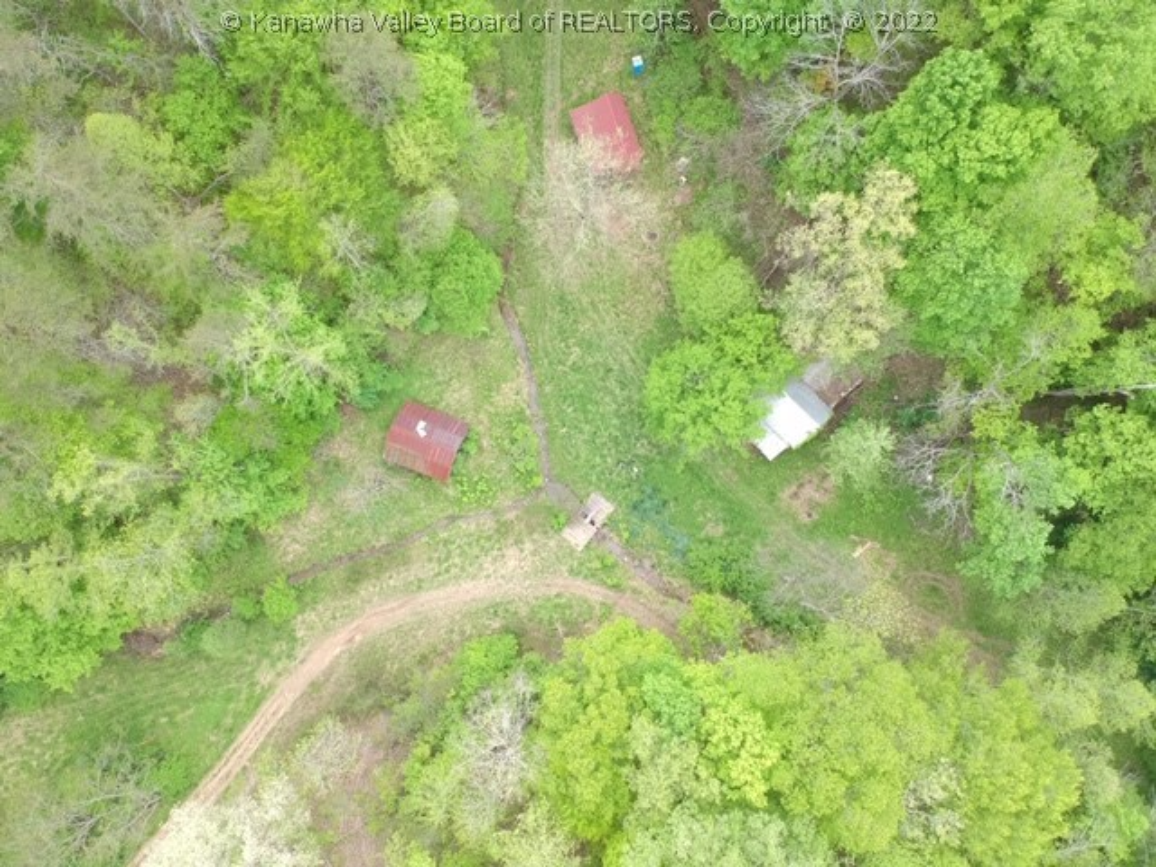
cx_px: 578
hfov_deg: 69.4
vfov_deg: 54.9
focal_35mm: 25
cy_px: 434
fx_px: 835
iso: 100
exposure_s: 1/120
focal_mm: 4.49
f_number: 2.6
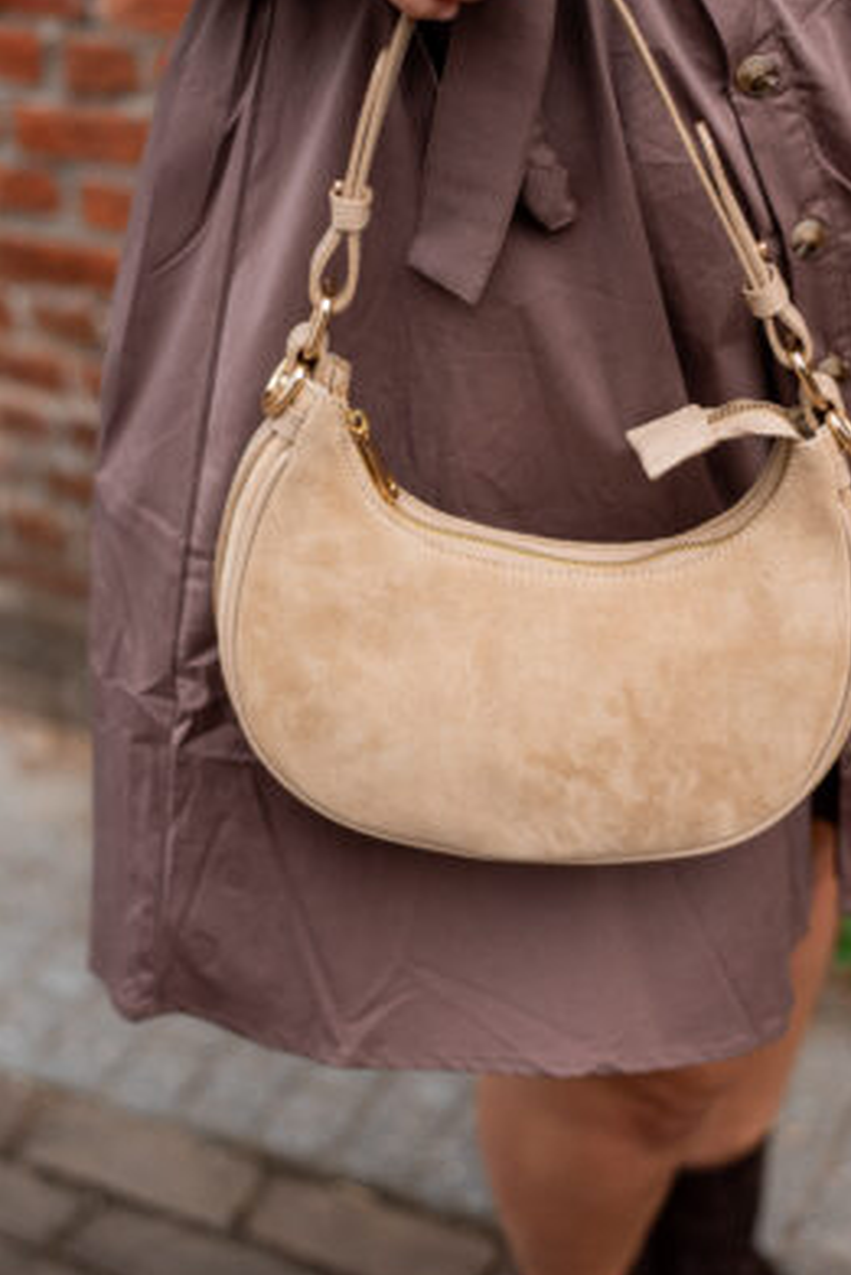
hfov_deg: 21.9
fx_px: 2196
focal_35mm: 62
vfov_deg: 32.3
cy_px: 543
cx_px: 499
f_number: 2.5
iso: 800
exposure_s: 1/800
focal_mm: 50
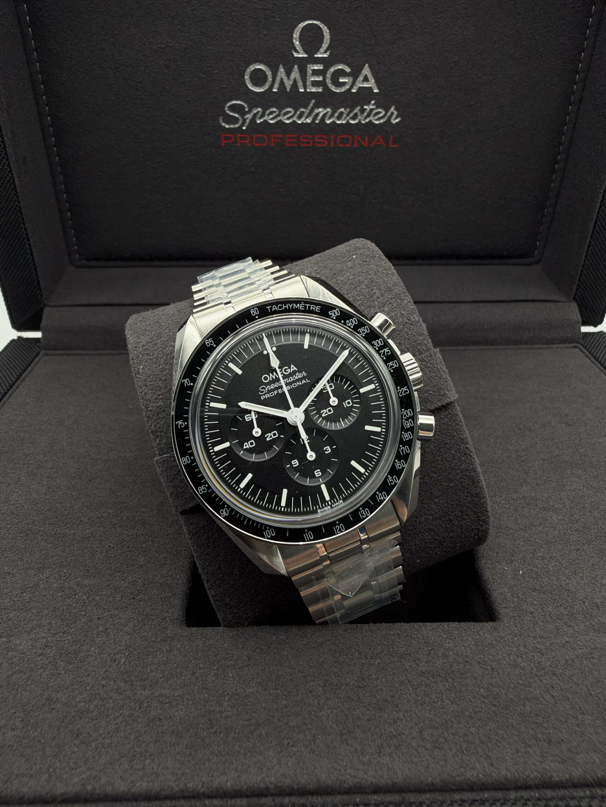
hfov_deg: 54.9
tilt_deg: -23.4
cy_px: 404
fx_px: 584
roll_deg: +0.0
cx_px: 303
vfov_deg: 69.4
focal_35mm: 25
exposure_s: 1/121
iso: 80
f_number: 2.2
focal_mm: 2.22
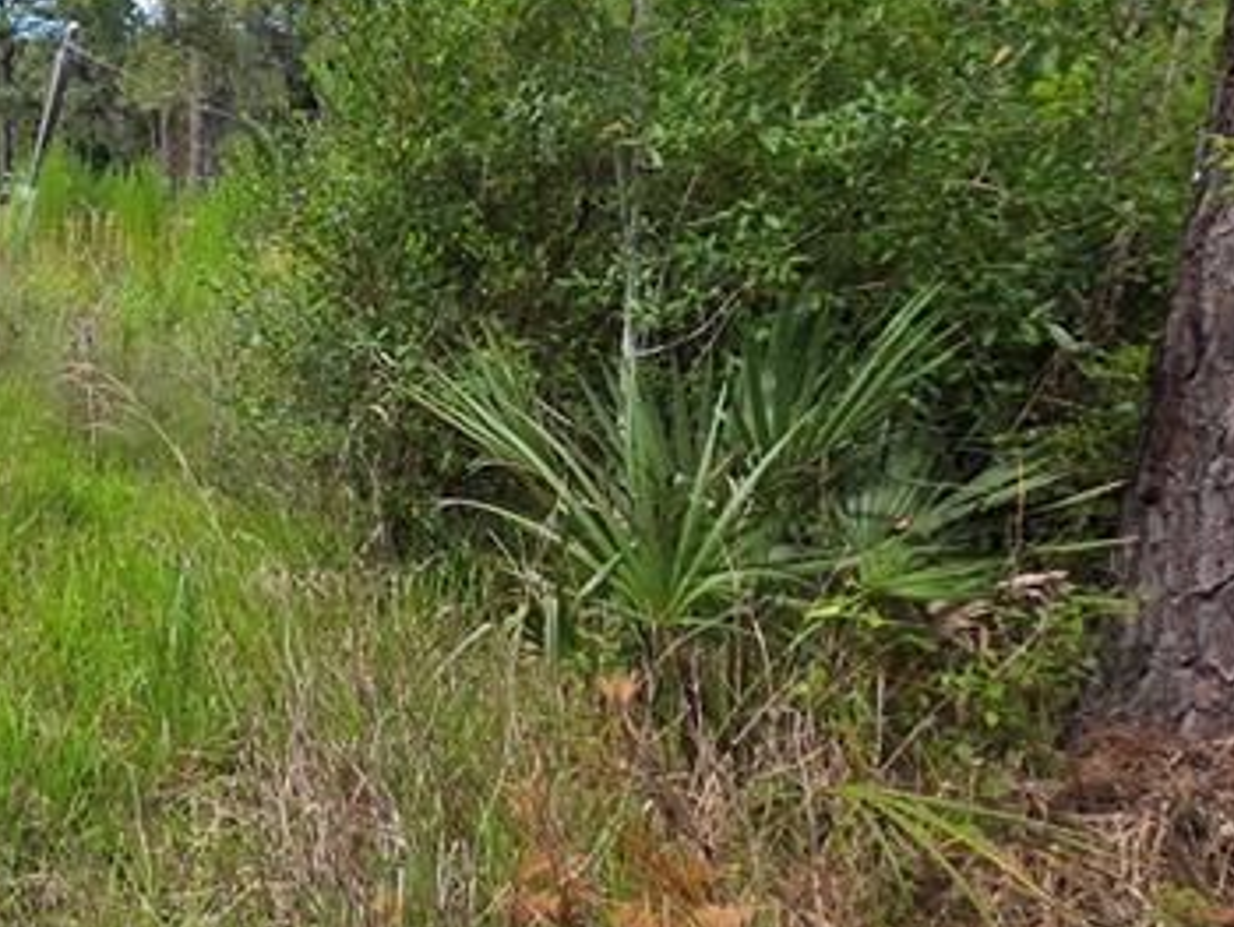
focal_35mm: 38
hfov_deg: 39.1
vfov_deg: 37.5
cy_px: 345
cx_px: -159
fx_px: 1356
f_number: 1.9
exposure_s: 1/1117
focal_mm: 2.2
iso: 40
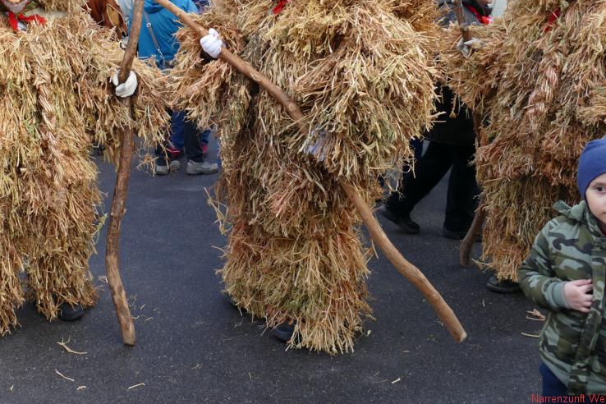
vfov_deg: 33.4
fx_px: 656
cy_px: 94
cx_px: 197
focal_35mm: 39
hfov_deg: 48.6
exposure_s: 1/160
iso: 125
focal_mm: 9.12
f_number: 2.8
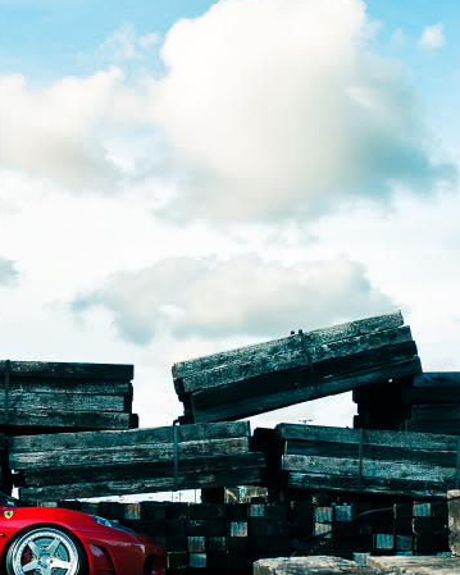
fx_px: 1311
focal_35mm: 77
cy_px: 429
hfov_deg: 19.9
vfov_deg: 24.5
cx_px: 268
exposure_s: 1/100
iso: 200
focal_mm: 24
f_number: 5
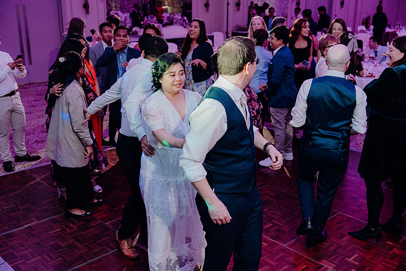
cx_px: 203
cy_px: 136
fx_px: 440
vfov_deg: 34.2
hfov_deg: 49.5
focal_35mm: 39
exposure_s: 1/160
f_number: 3.5
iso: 3200
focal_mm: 39
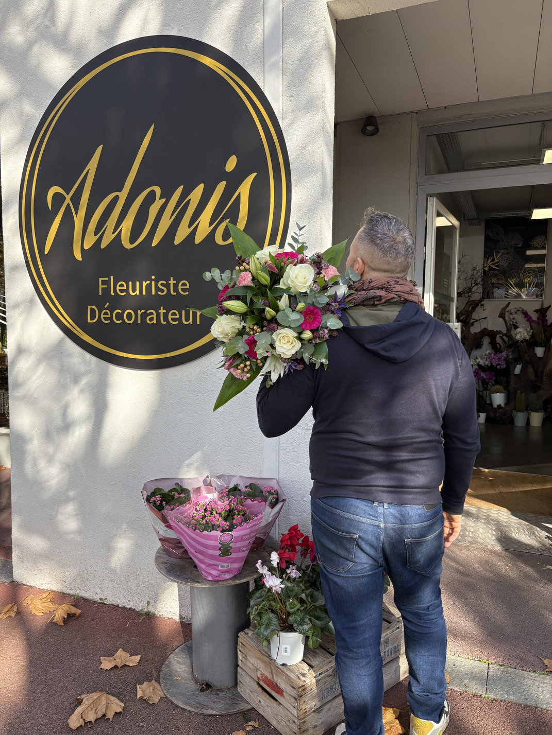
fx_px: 553
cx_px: 276
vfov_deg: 67.3
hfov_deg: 53.1
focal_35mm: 26
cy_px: 368
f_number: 1.6
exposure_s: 1/511
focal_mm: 5.96
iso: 50
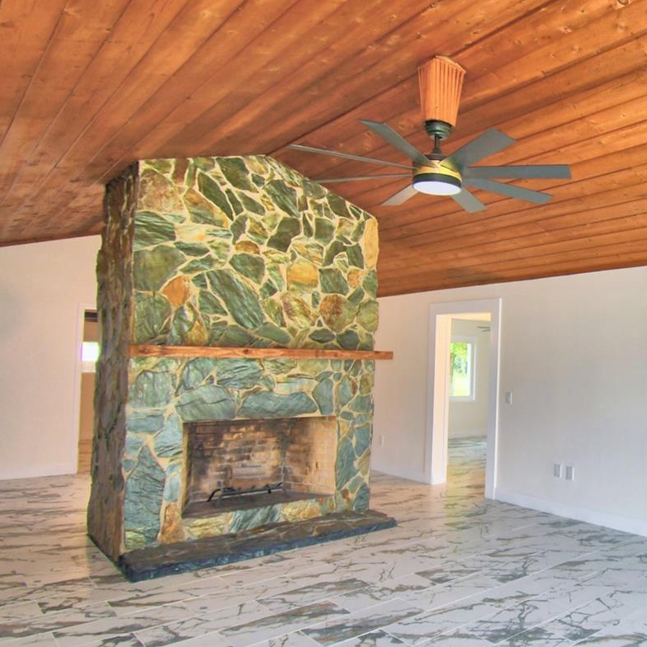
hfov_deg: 52.8
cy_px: 353
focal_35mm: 26
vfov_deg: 60.8
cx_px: 593
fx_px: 550
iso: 100
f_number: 4.5
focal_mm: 10
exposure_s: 1/80
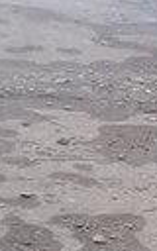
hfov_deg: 6.5
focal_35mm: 169
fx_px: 1157
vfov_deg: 12.4
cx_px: 581
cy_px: 107
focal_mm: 3.3
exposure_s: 1/230
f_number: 2.2
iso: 50
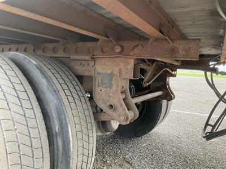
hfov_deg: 61.7
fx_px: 189
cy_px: 84
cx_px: 113
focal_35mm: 29
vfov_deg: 48.2
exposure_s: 1/122
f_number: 1.8
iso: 64
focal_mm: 3
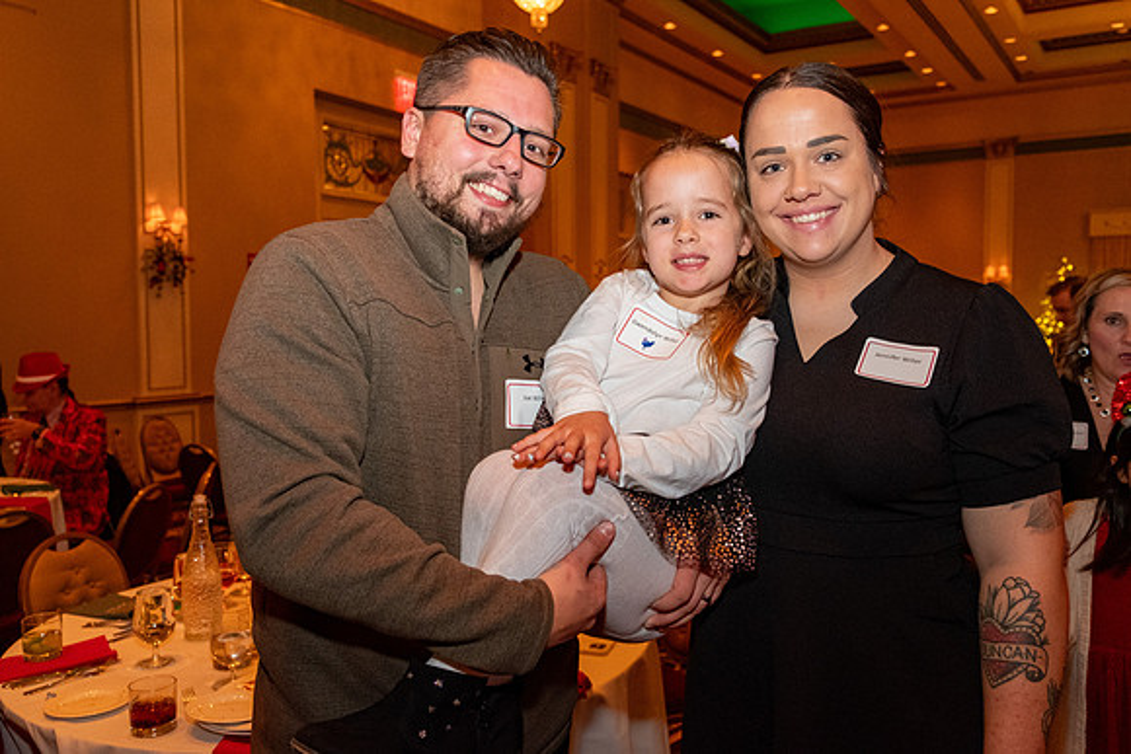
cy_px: 377
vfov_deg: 45.0
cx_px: 566
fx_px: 911
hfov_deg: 63.6
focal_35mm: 29
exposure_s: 1/125
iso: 2500
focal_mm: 19.6
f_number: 2.8
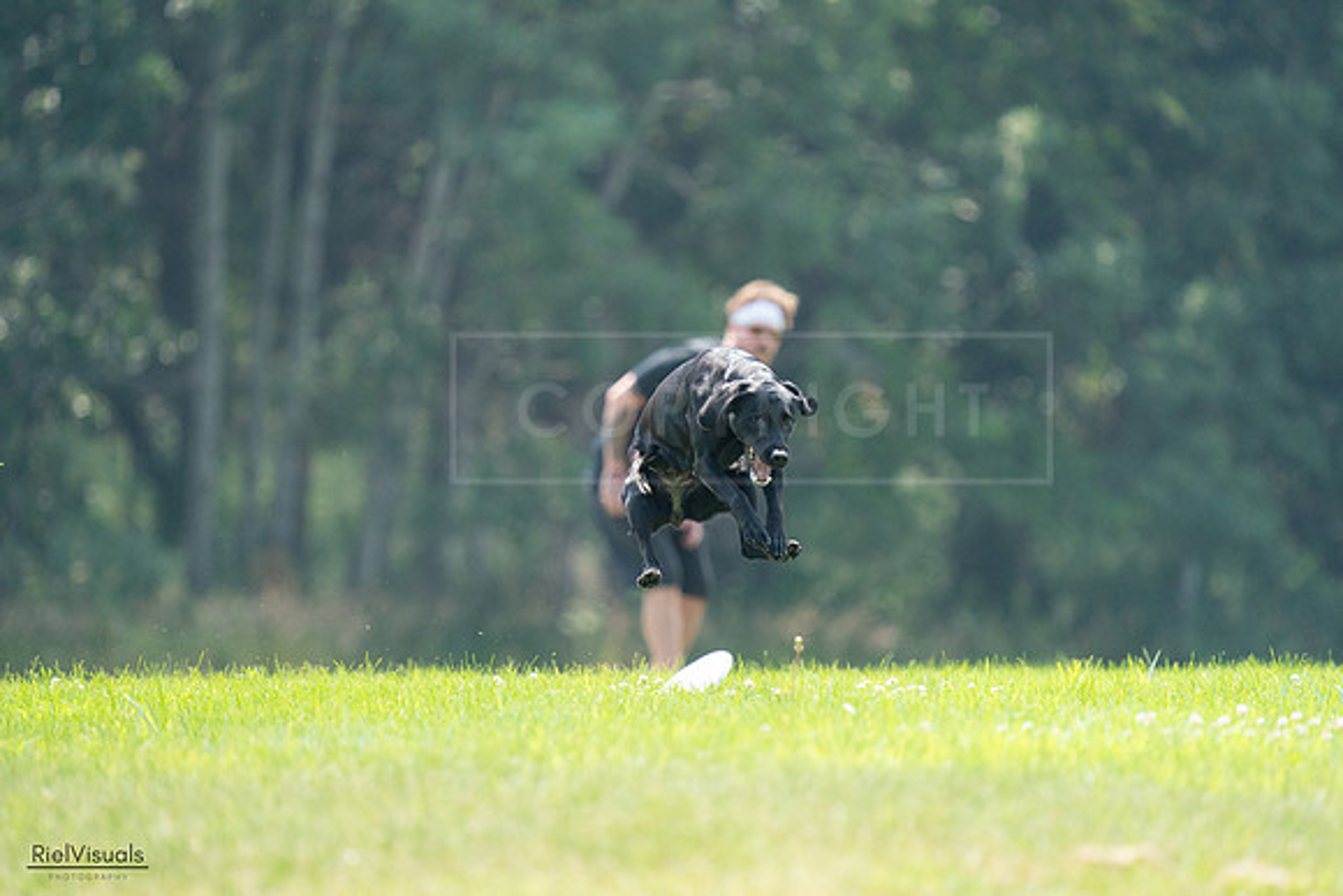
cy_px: 448
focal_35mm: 422
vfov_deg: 3.3
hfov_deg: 4.9
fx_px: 15746
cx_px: 672
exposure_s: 1/4000
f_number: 6.3
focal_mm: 422
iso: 4000
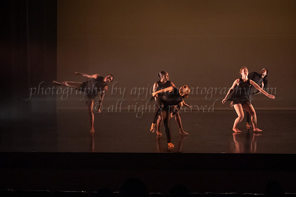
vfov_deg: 18.8
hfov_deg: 27.8
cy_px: 106
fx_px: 597
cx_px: 169
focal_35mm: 73
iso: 4000
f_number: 3.2
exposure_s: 1/320
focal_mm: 63
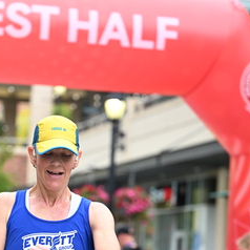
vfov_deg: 11.2
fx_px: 1266
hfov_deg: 11.3
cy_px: 213
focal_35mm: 155
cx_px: 78
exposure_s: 1/1600
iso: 640
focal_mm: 79
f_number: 2.8
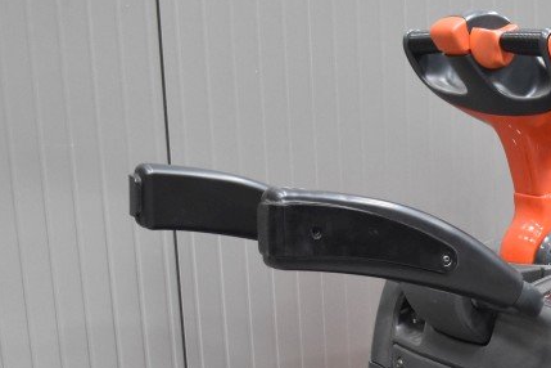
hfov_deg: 23.0
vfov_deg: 15.4
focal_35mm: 84
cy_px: 499
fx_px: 1286
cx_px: 584
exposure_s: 1/40
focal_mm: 20
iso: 1600
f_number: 4.5
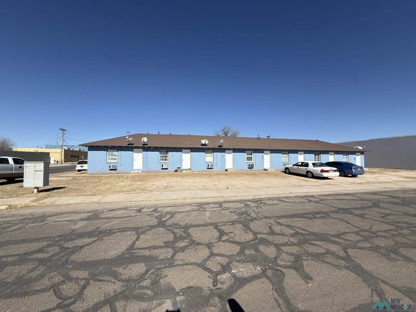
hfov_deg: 102.1
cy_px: 156
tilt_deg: +1.4
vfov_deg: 85.7
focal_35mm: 14
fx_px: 168
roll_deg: -0.6
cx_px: 208
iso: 50
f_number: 2.2
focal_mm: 2.22
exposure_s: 1/4425
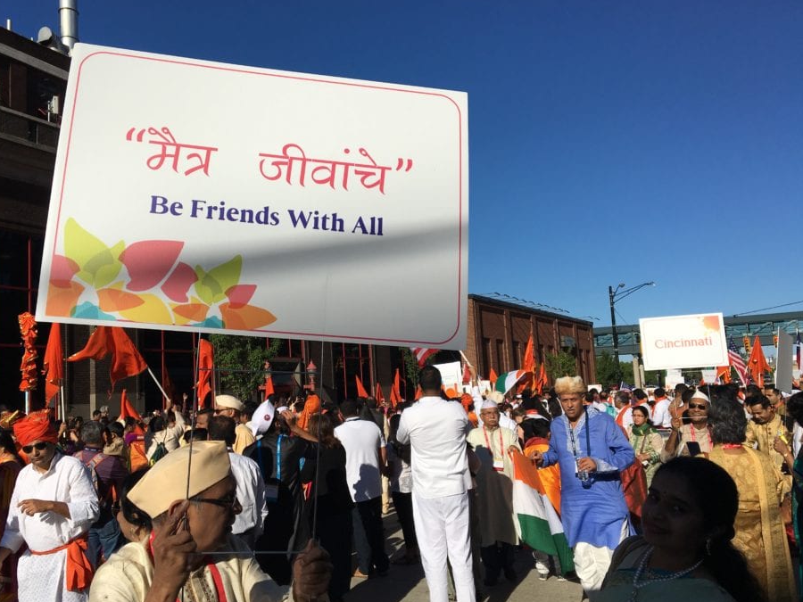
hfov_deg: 55.2
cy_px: 307
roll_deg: +2.7
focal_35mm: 33
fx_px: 766
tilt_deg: +6.9
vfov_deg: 42.9
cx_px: 347
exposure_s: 1/4274
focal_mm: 4.15
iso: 25
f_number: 2.2
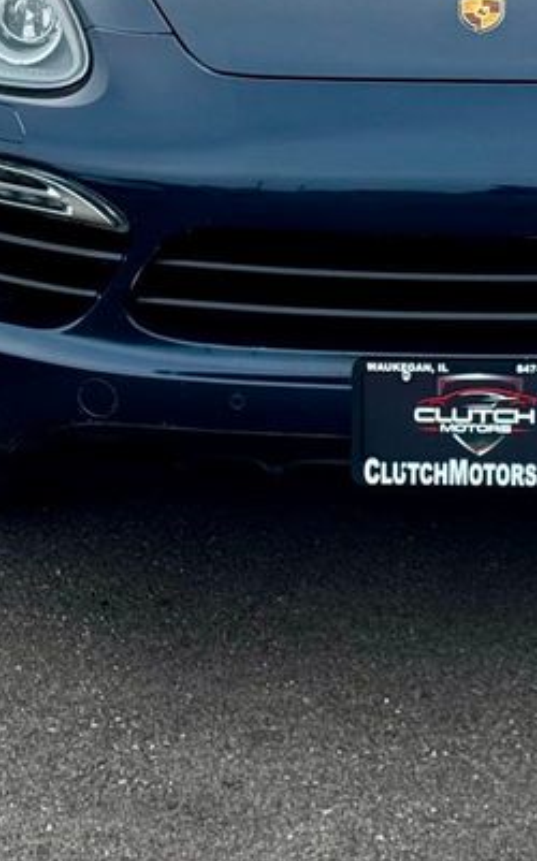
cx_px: 507
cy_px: 110
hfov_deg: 10.0
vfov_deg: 15.9
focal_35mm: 130
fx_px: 3050
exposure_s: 1/1869
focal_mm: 6.76
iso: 64
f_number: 1.78
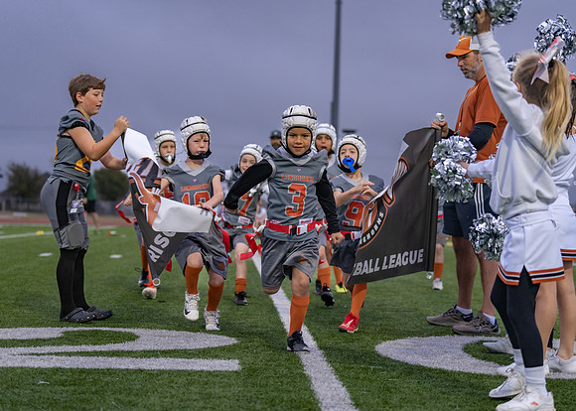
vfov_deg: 18.3
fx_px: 1276
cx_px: 288
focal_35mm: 78
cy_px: 206
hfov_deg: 25.4
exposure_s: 1/1000
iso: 1000
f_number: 2.8
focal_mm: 70
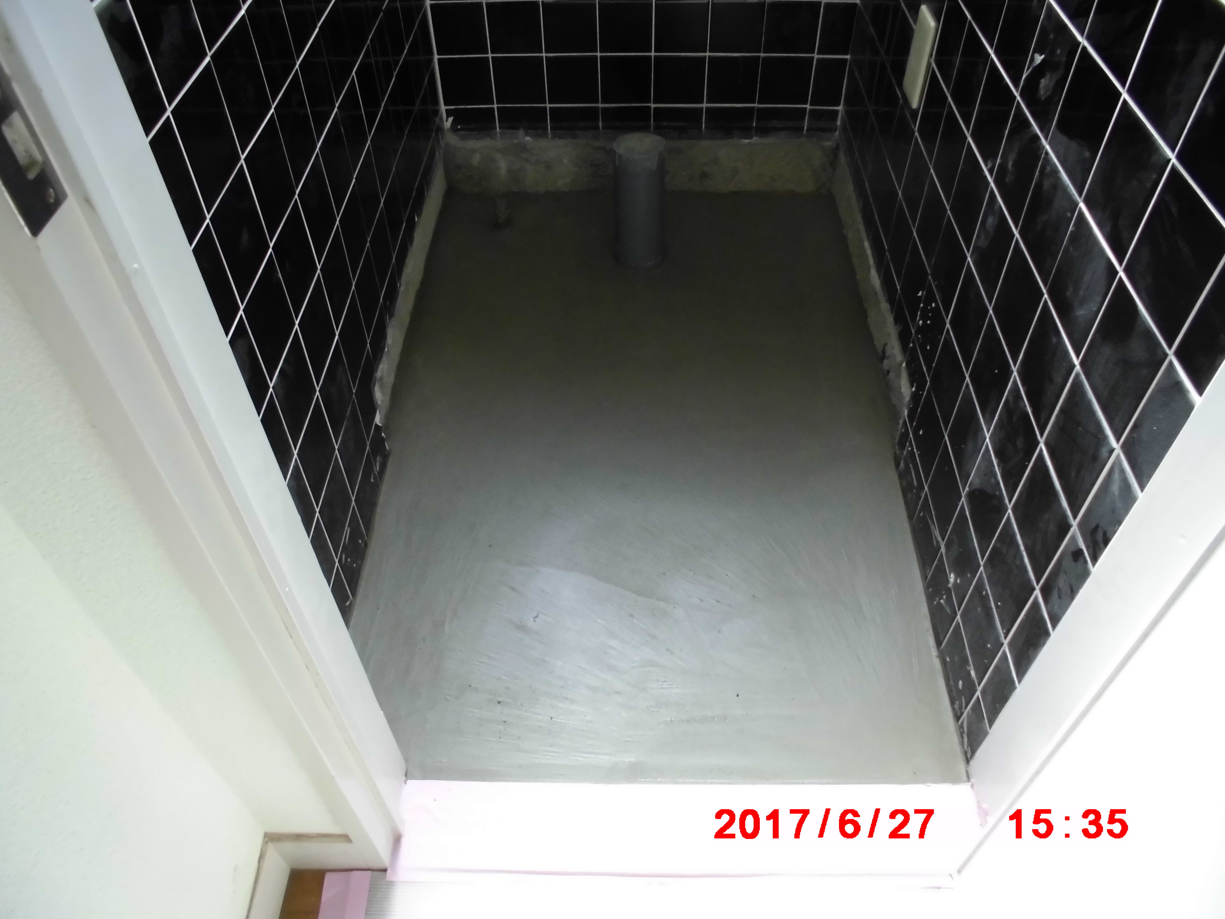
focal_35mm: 26
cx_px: 612
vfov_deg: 53.1
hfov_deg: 67.3
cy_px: 460
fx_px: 920
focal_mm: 4.6
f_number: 3.5
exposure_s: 1/60
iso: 400
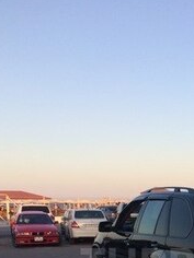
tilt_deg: -7.9
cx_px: 193
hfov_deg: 23.1
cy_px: 265
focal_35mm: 61
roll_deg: +0.3
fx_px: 456
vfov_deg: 29.4
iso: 32
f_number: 2.2
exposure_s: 1/483
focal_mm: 4.15
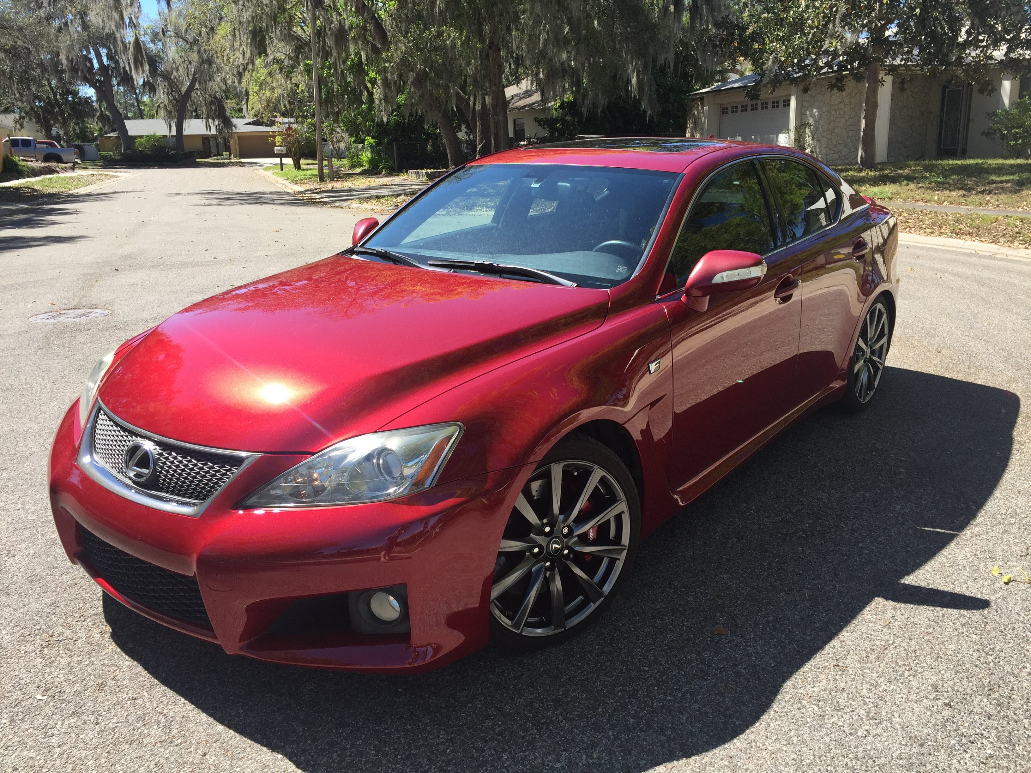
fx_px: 864
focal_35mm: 29
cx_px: 516
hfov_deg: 61.7
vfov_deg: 48.2
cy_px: 386
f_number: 2.2
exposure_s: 1/879
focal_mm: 4.15
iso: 32
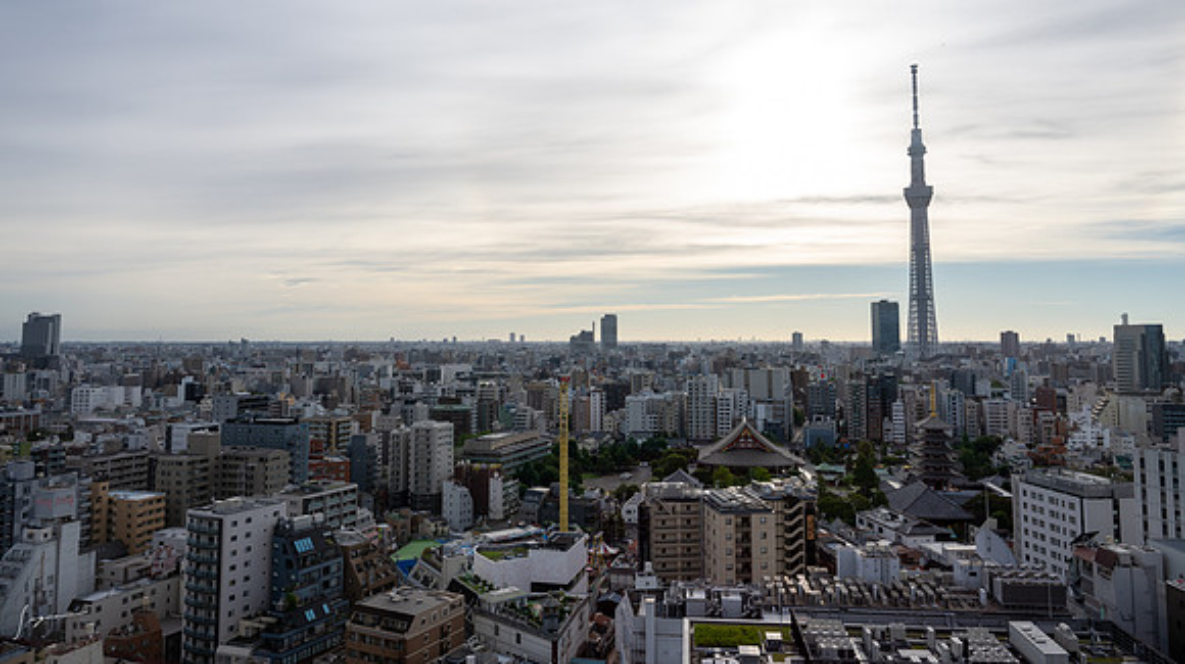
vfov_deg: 43.9
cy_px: 269
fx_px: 820
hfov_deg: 71.7
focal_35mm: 26
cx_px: 592
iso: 125
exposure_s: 1/125
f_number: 8
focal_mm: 24
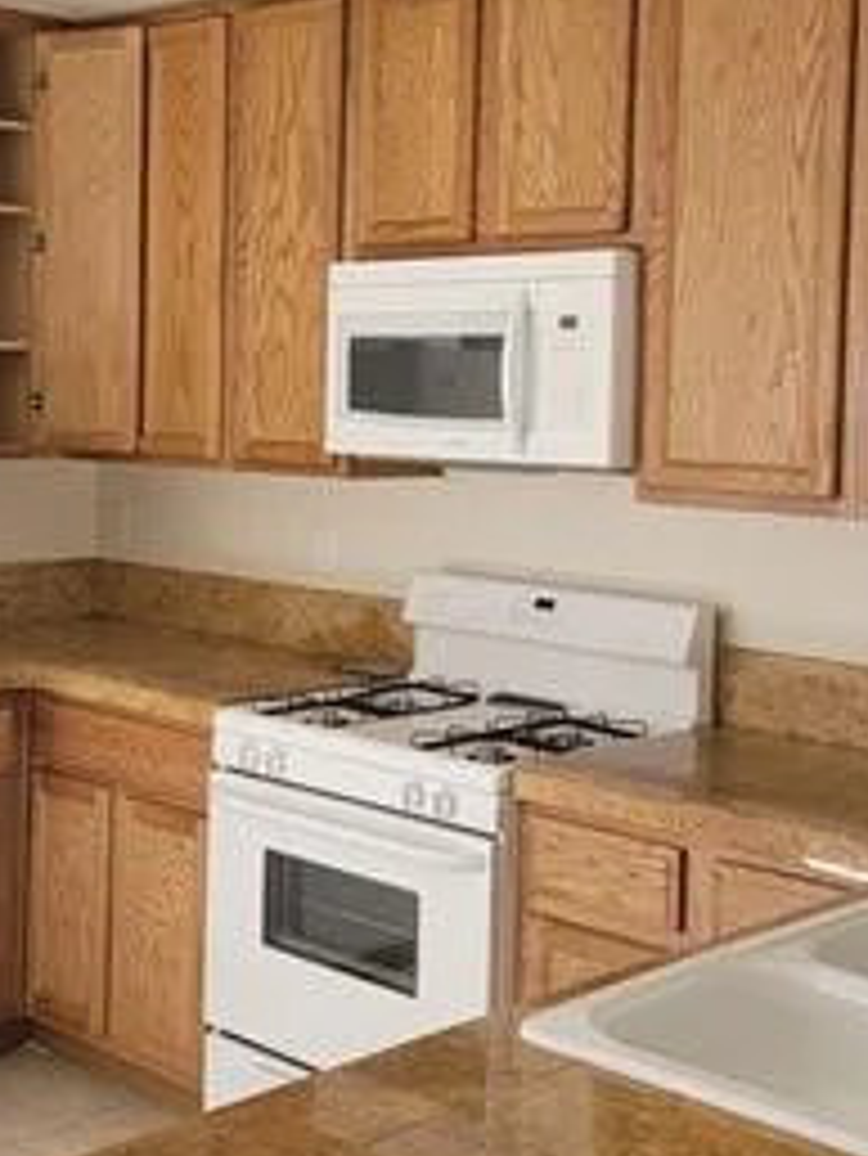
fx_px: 1871
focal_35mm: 56
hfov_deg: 26.1
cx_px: 418
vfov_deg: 34.2
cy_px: 441
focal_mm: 6.7
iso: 200
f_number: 1.8
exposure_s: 1/120
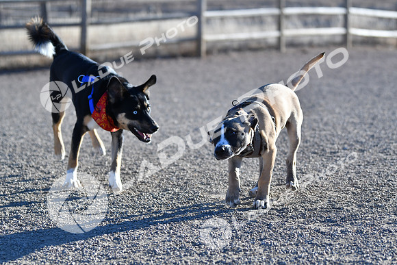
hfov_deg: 18.2
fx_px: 1241
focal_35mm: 112
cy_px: 132
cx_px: 198
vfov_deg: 12.2
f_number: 2.8
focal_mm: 75
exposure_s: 1/4000
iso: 320
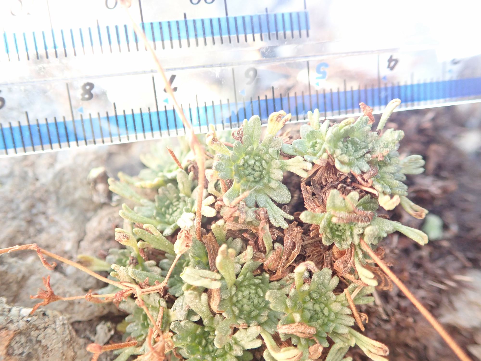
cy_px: 180
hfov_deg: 60.0
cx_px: 240
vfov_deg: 46.8
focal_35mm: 30
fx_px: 417
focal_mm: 5.5
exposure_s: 1/125
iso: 500
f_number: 2.3
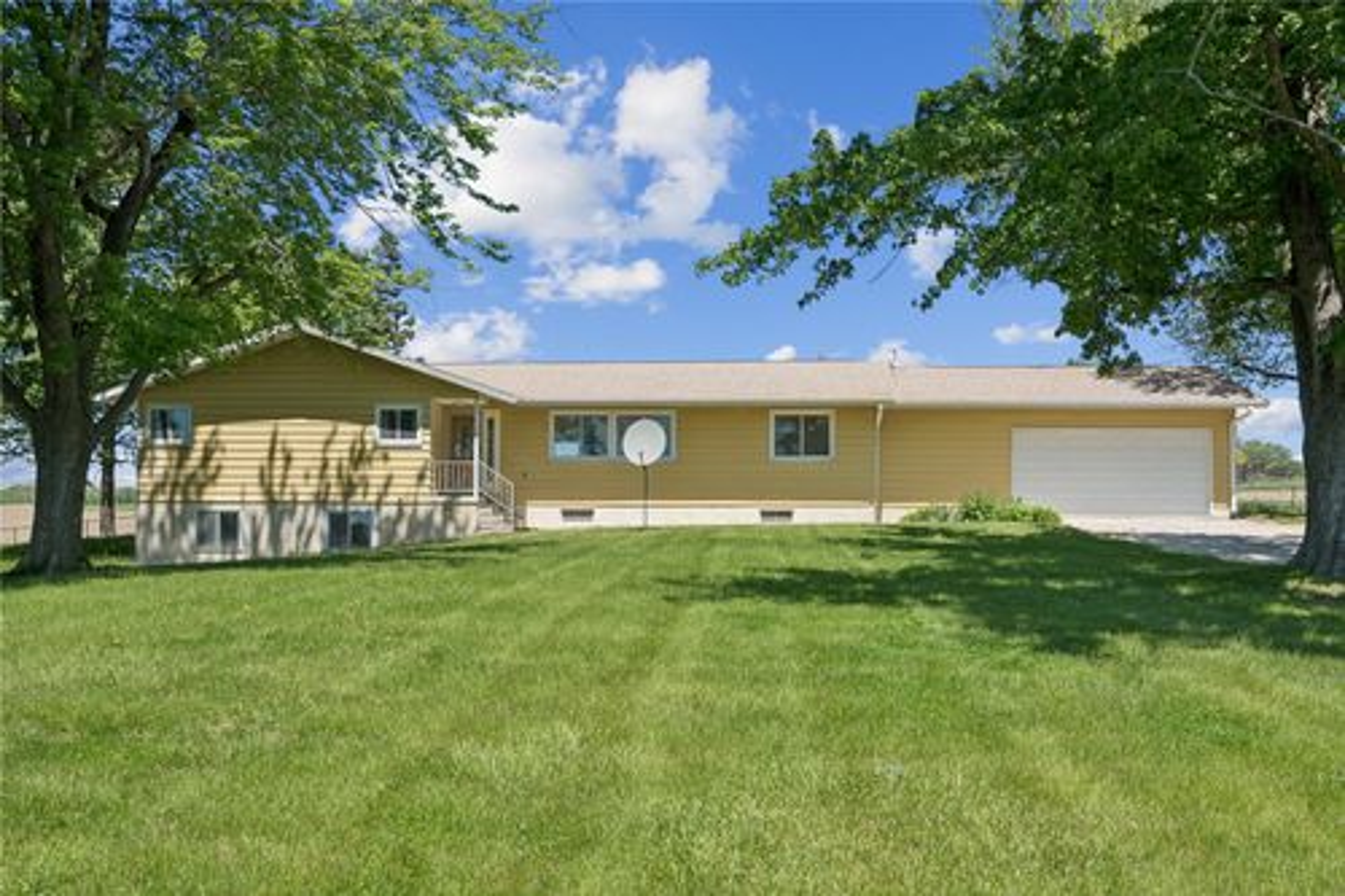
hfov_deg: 63.7
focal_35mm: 29
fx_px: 1083
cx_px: 672
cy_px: 448
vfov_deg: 44.9
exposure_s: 1/800
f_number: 9
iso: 400
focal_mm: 29
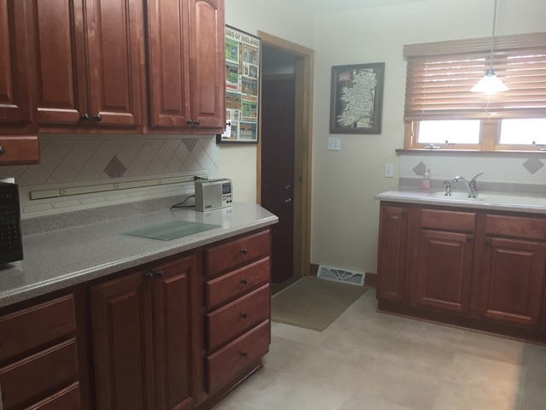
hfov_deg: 61.7
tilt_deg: -9.1
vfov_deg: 48.2
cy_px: 205
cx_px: 273
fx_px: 457
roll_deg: -0.3
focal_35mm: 29
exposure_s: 1/30
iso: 100
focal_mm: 4.15
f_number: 2.2
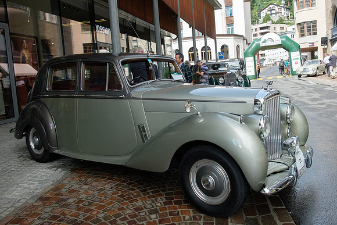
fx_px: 283
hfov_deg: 61.3
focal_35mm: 30
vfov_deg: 43.2
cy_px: 99
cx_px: 189
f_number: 7.1
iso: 400
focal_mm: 18
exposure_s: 1/125
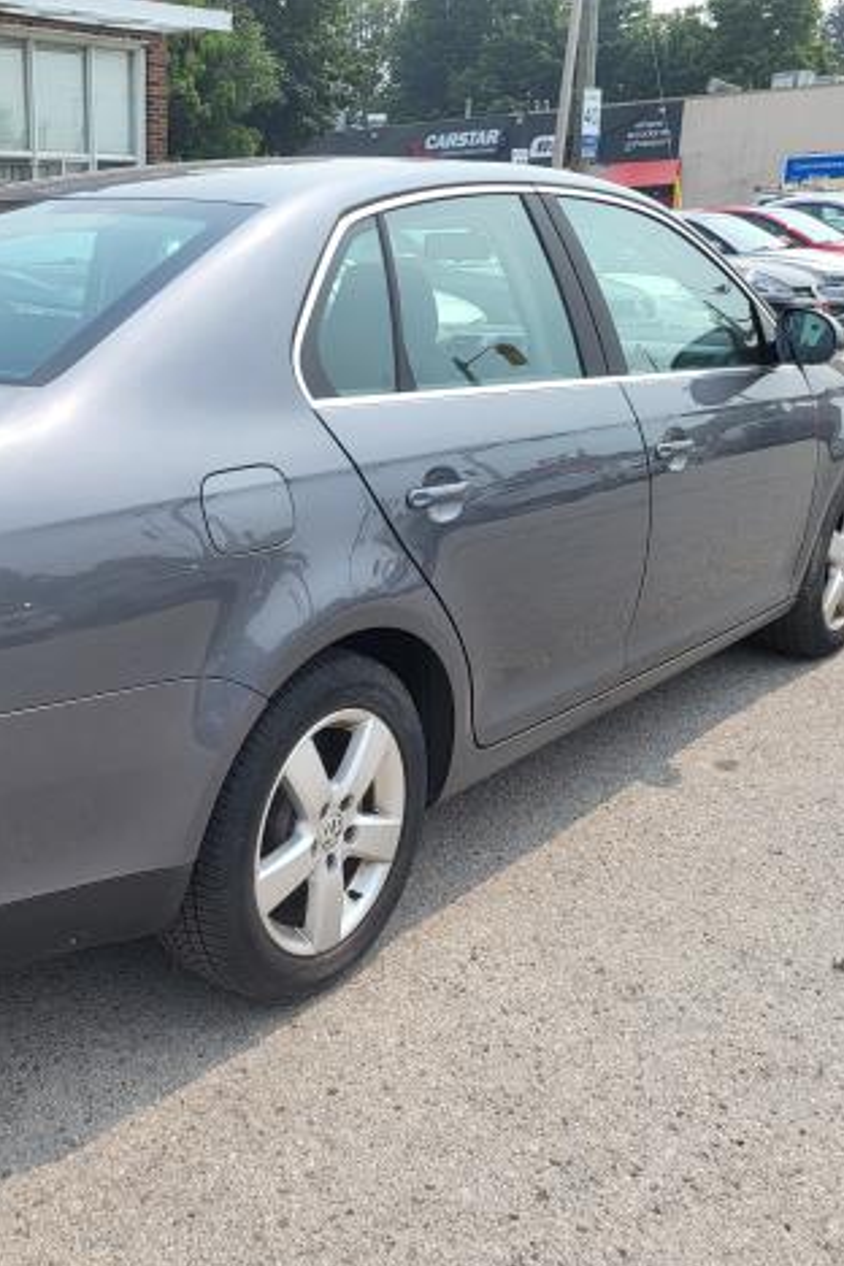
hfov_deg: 34.4
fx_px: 1301
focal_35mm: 37
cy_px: 647
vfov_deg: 51.9
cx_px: 119
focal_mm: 5.4
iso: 40
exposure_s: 1/1889
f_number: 1.8
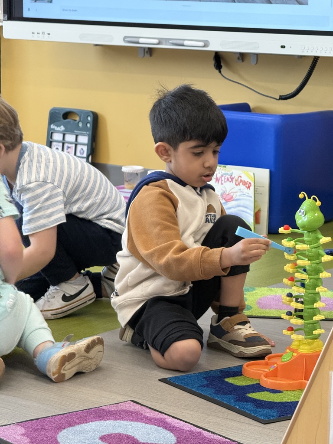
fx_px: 1539
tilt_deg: -8.6
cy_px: 222
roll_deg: -1.4
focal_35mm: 120
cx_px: 166
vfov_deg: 16.4
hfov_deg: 12.3
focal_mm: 15.66
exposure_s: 1/60
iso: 250
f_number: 2.8
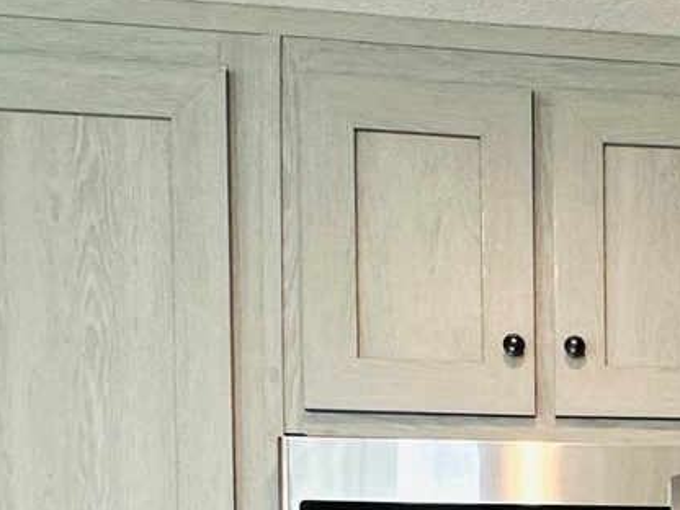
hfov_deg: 26.0
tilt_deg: -1.1
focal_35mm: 69
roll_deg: +0.1
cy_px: 749
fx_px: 1355
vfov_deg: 18.9
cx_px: 752
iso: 200
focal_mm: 2.22
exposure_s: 1/120
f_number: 2.2
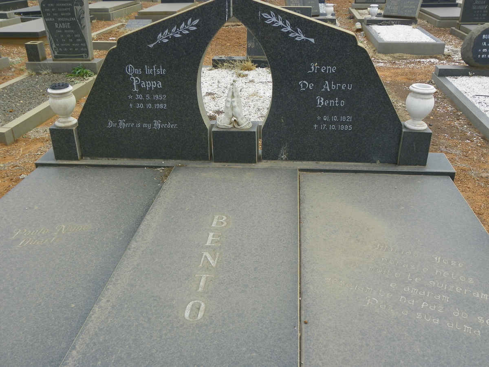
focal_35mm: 34
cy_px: 184
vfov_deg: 41.8
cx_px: 244
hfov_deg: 54.0
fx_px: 480
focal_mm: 6.1
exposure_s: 1/250
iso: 64
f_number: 4.5
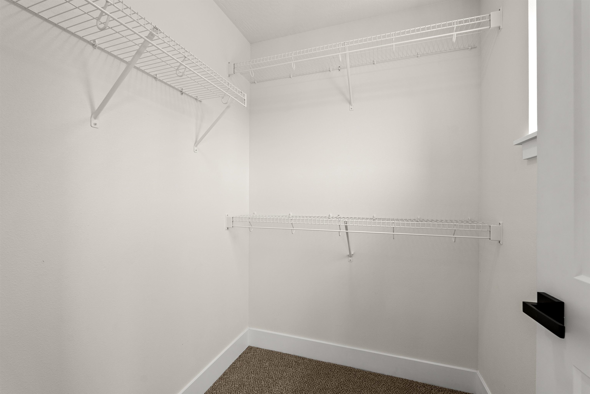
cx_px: 295
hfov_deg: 96.7
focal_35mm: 16
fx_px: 262
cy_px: 197
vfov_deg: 73.8
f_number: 8
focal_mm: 16
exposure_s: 1/40
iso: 400
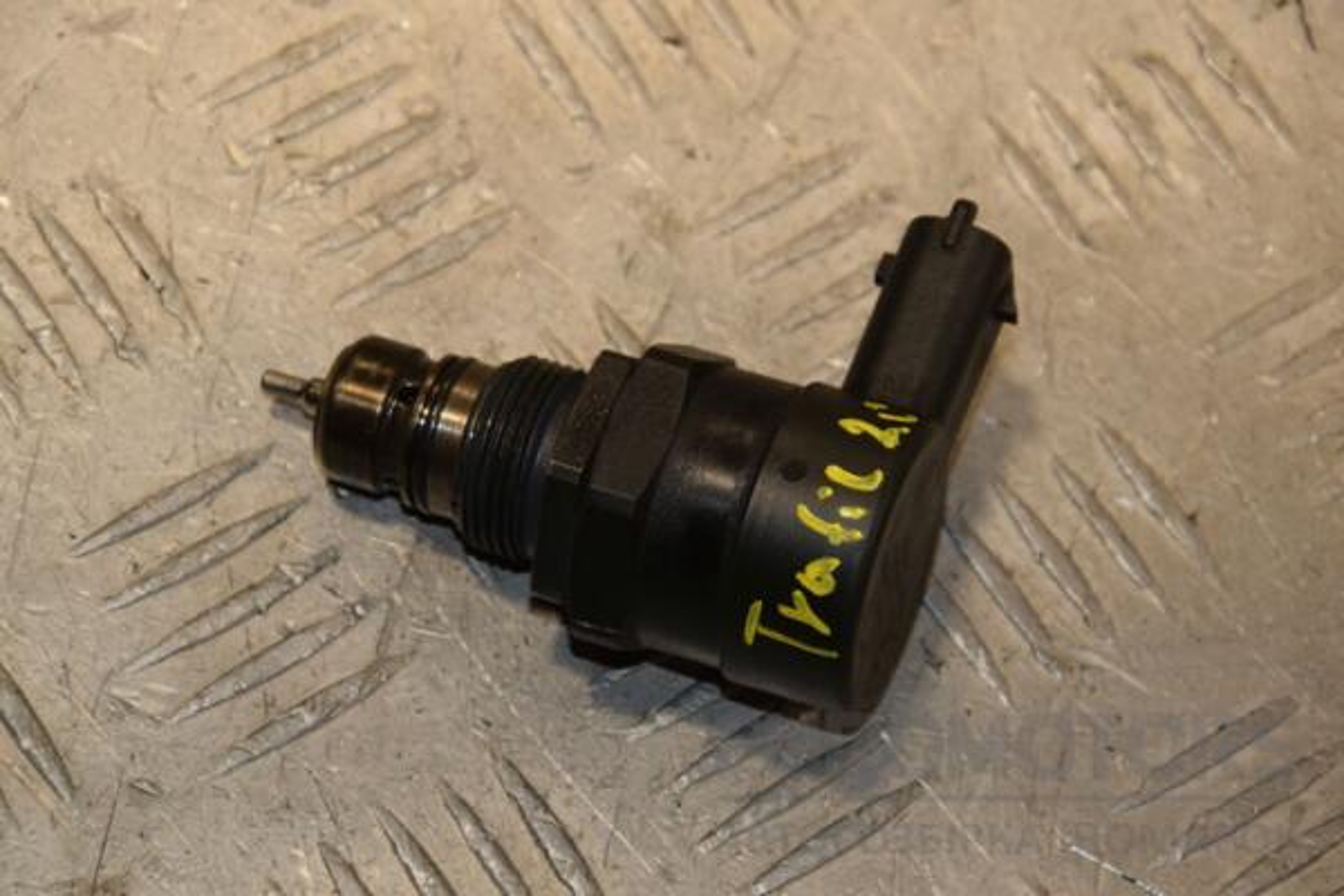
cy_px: 448
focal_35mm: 158
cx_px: 672
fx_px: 5880
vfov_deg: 8.7
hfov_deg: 13.0
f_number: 8
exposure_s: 1/200
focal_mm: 105
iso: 800
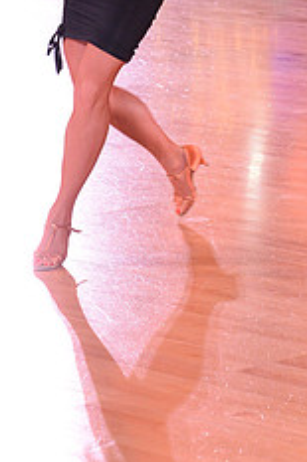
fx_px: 3023
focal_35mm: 236
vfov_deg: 8.6
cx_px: 262
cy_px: -79
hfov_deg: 5.8
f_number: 5.6
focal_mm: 95
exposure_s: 1/250
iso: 4000
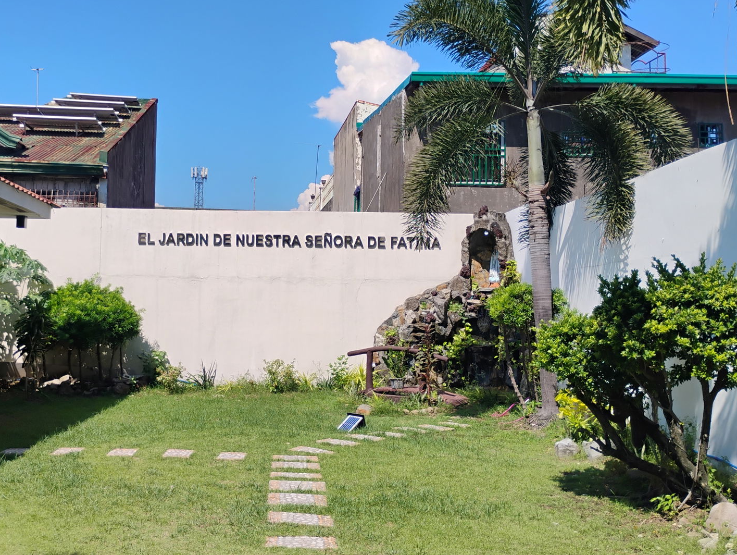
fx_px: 810
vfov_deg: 37.8
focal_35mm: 38
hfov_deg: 48.4
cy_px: 252
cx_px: 273
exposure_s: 1/997
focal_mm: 4.26
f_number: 1.8
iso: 100
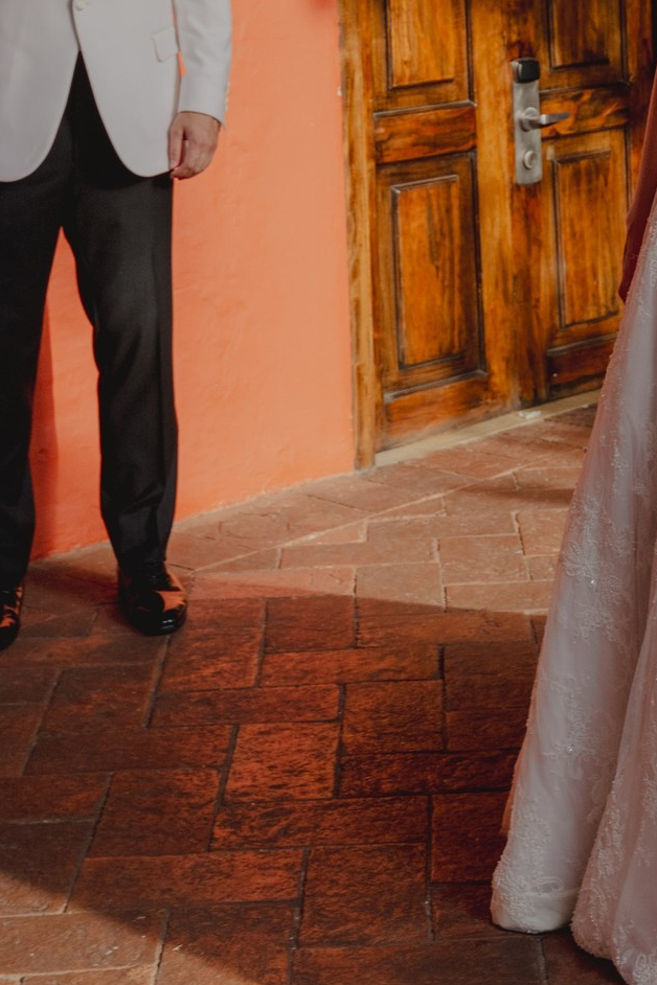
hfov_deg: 15.5
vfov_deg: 22.4
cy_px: -35
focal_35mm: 87
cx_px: 615
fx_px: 2381
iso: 400
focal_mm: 32
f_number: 4.5
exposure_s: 1/320
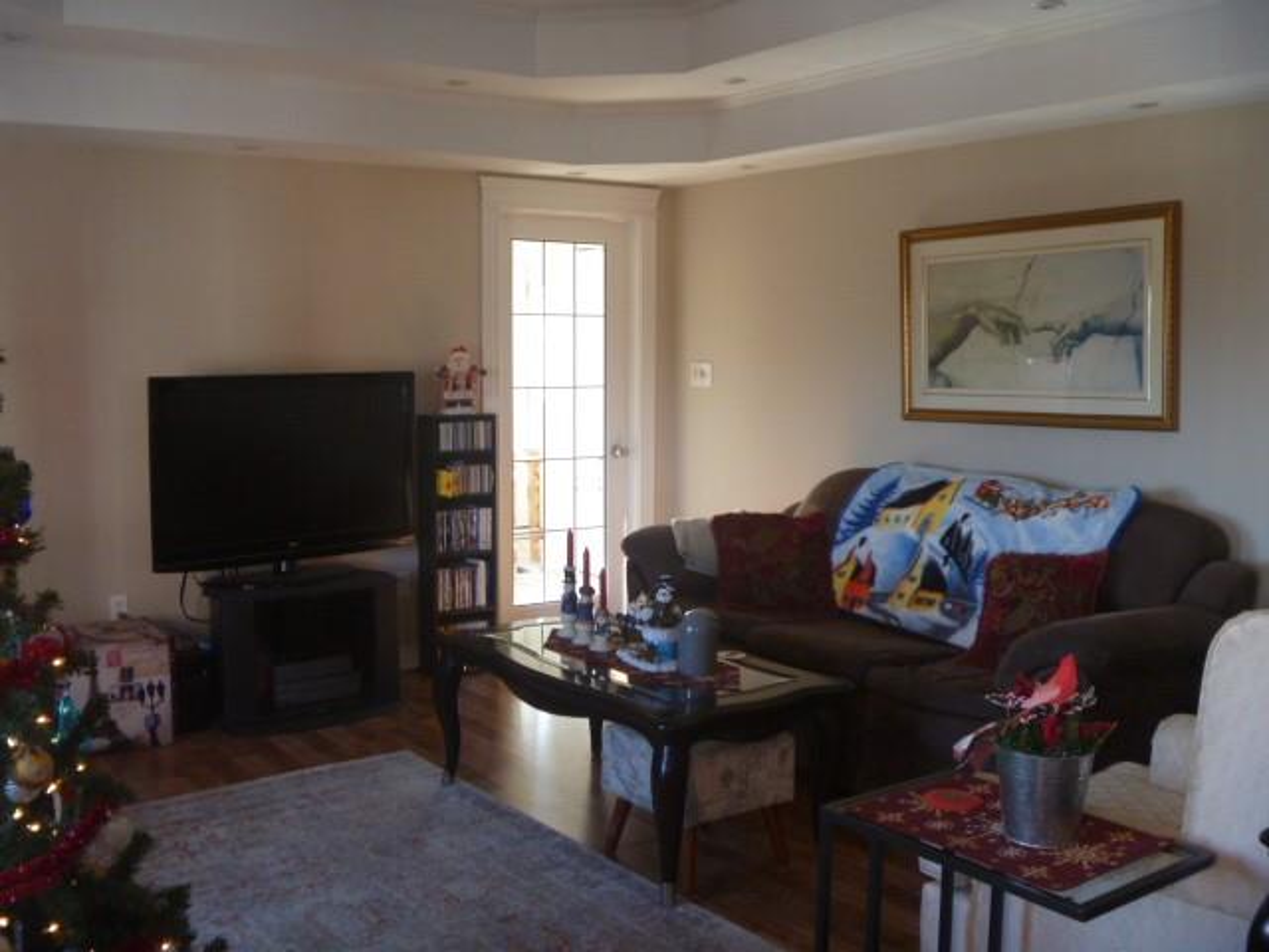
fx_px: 1283
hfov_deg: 52.6
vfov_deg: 40.7
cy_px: 476
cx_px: 634
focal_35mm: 35
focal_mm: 6.3
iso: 200
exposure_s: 1/30
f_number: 3.5
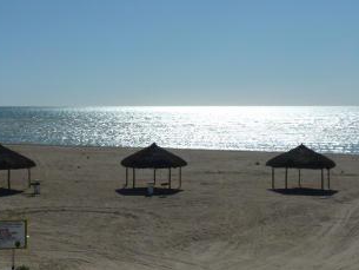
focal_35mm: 63
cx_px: 97
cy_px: 123
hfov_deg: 30.3
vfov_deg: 23.3
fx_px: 654
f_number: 6.3
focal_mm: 5
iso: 80
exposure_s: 1/1300
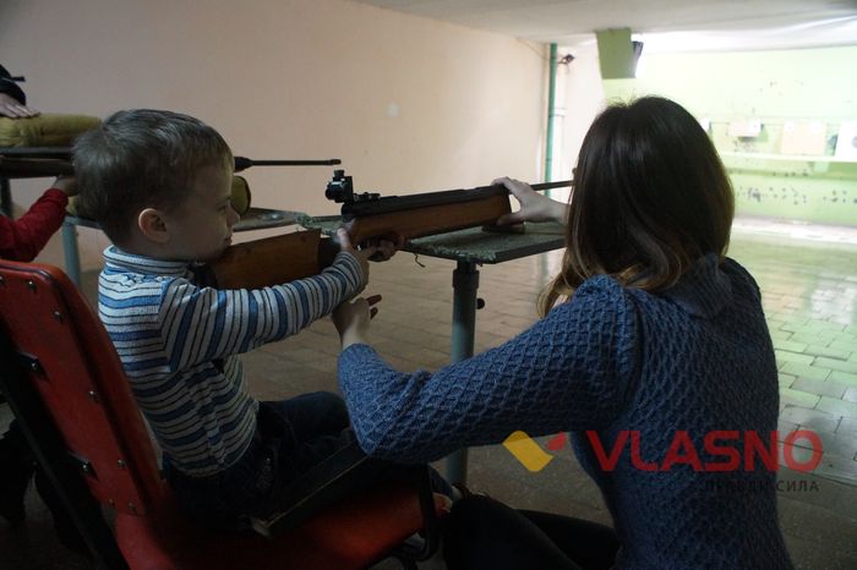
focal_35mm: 30
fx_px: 714
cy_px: 285
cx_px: 428
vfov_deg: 43.6
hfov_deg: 62.0
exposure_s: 1/100
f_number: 4
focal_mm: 20
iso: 3200
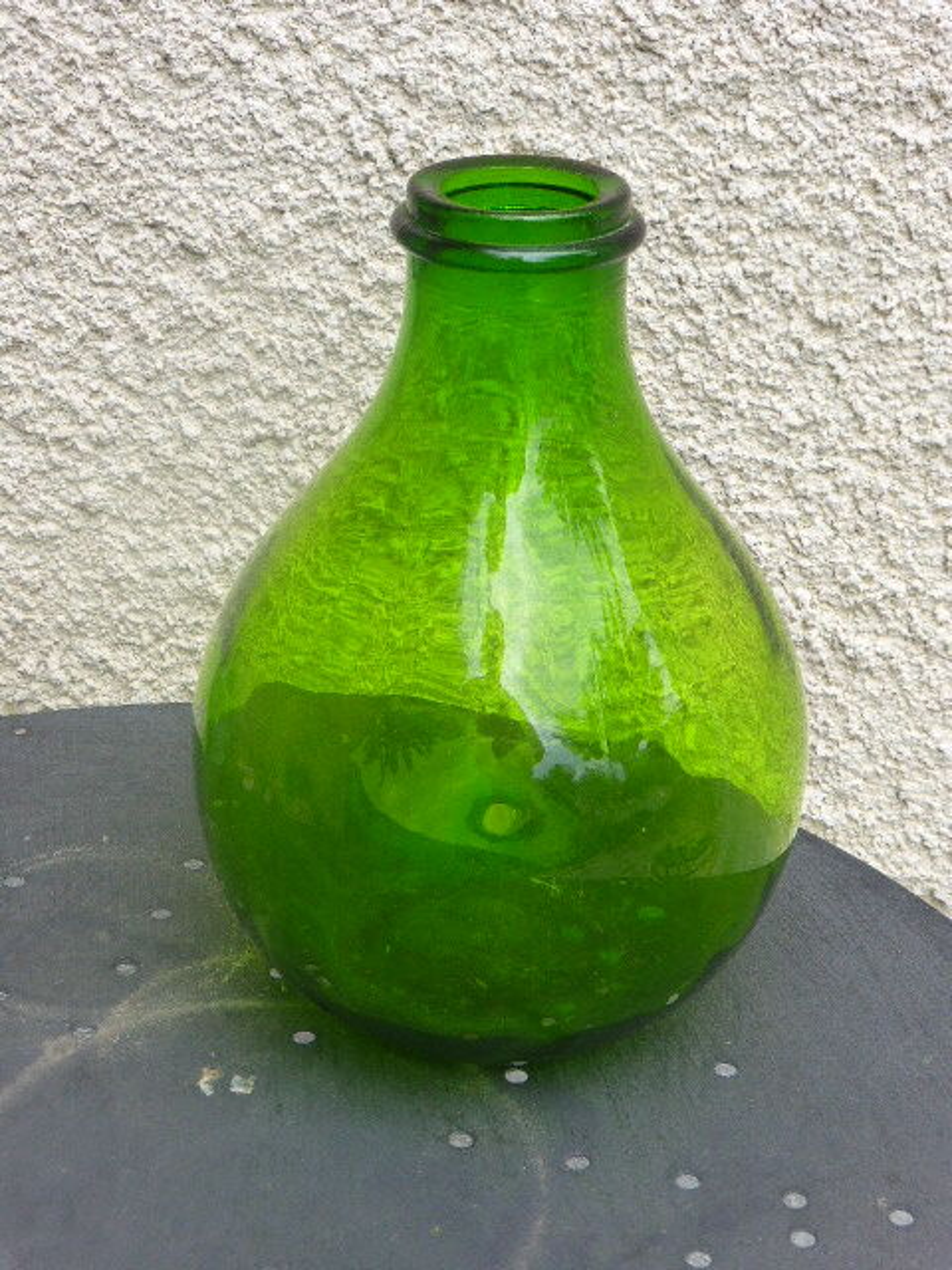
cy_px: 635
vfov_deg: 29.4
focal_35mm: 66
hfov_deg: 22.3
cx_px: 476
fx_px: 2420
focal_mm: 11.7
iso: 160
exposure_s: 1/100
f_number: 4.9
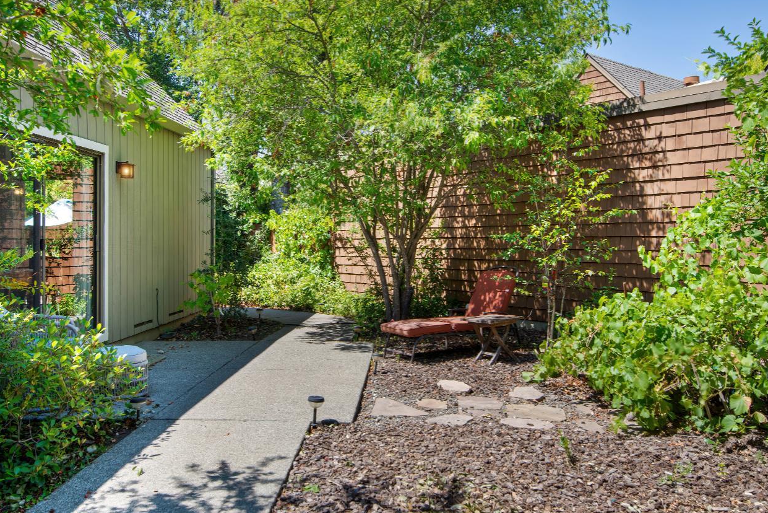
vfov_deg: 45.0
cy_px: 248
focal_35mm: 29
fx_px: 619
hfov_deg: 63.6
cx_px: 383
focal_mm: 16
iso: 100
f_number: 7.1
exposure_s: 1/200
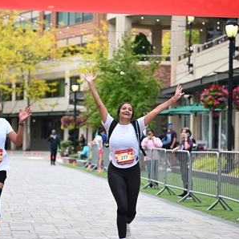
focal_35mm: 110
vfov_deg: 15.8
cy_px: 136
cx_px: 105
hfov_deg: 15.8
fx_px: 859
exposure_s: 1/2500
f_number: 2.8
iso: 640
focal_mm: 70
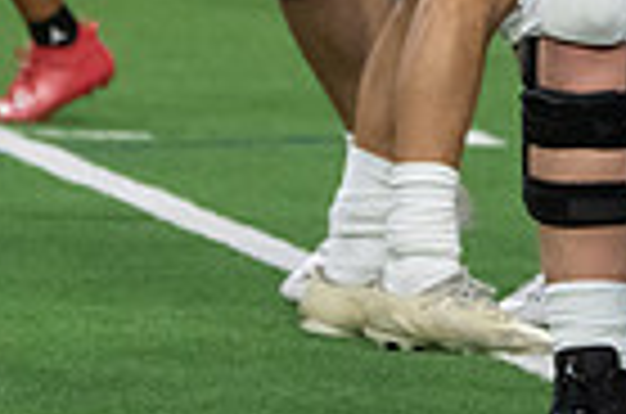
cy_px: -331
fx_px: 17713
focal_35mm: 1021
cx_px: 910
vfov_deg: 1.3
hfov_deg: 2.0
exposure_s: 1/400
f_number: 5.6
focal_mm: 244
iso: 5000
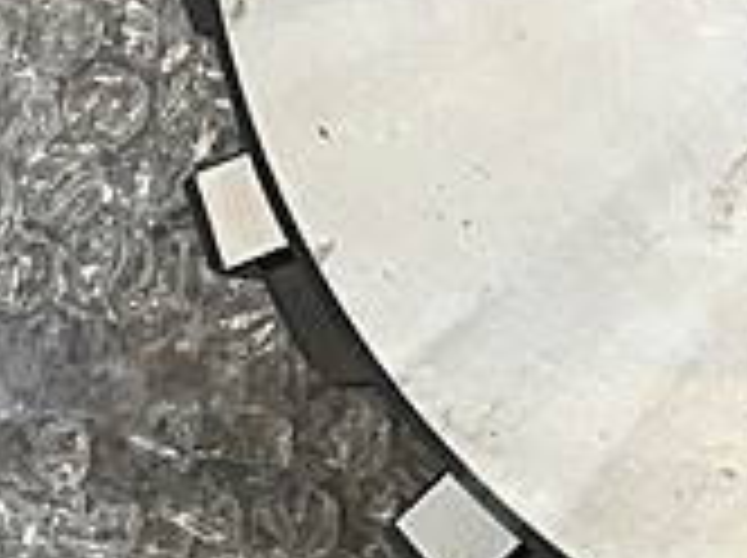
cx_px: 1138
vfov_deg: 12.8
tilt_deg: -79.4
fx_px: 2413
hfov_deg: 16.0
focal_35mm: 112
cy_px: -140
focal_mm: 4.15
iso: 32
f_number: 2.2
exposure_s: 1/30
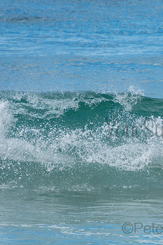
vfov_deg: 2.3
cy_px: 122
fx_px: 6157
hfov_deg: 1.5
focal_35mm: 905
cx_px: 171
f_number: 5.6
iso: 250
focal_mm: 400
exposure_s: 1/1250
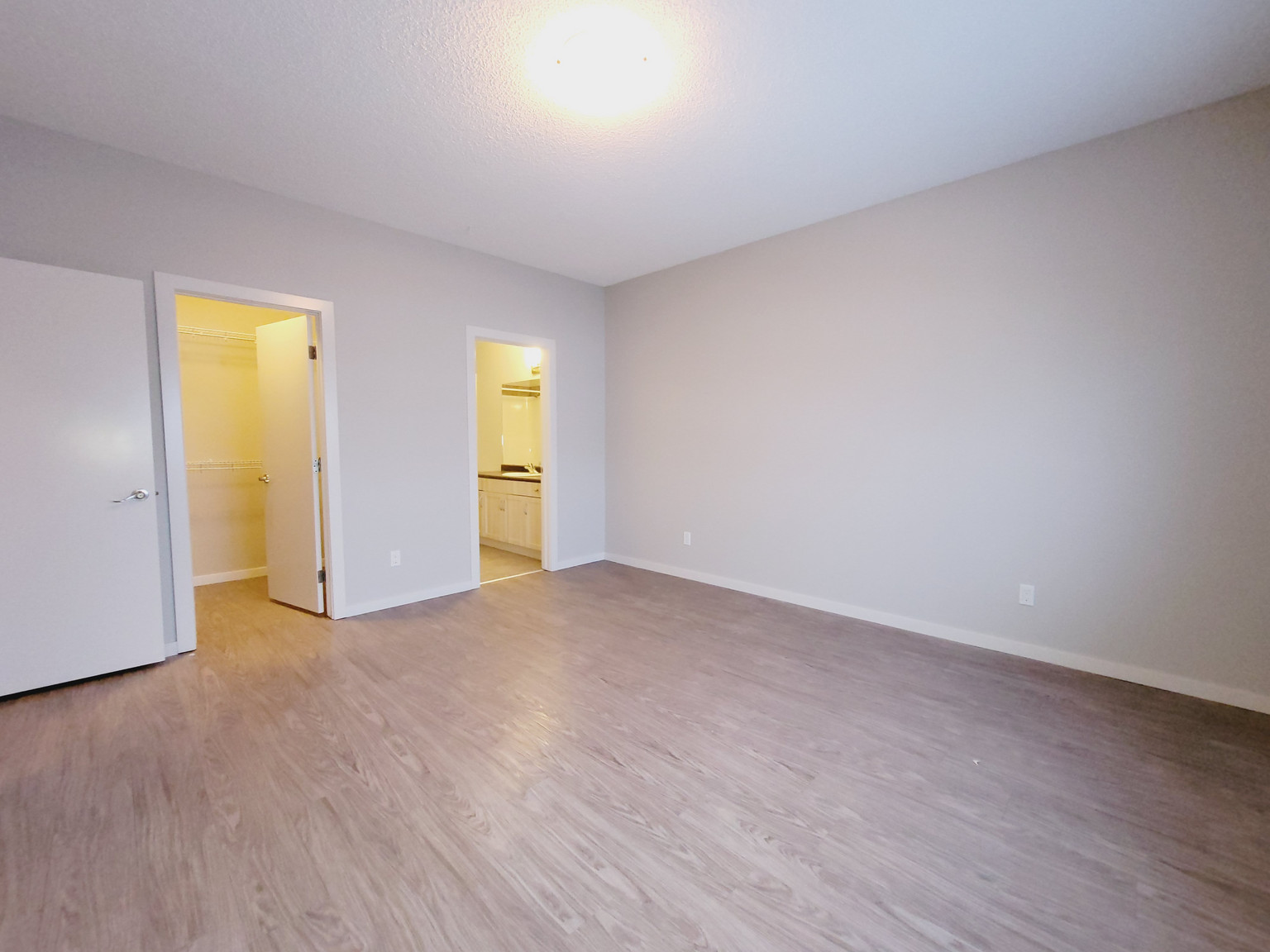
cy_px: 476
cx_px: 635
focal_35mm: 13
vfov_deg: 89.9
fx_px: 477
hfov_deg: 106.2
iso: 320
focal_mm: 2.2
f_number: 2.2
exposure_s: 1/30
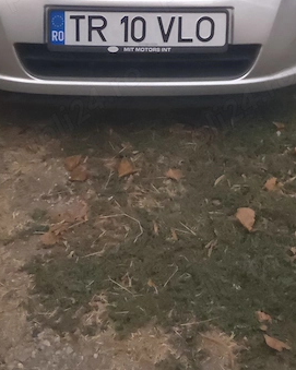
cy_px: -12
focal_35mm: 53
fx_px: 581
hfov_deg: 28.6
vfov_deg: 32.2
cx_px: 147
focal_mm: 5.4
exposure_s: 1/2408
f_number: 1.8
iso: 3200
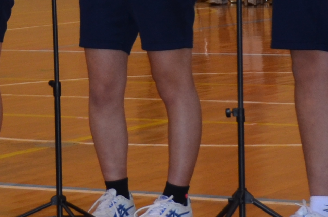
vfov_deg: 6.2
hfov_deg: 9.5
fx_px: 1964
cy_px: -146
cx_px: 107
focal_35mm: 216
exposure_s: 1/60
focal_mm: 28
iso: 250
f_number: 4
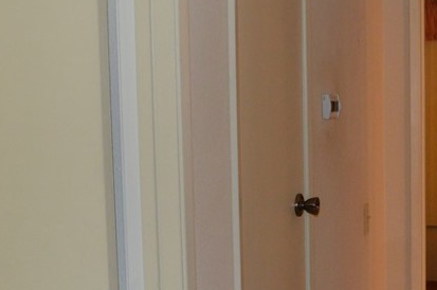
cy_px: 179
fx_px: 812
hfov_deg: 29.9
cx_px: 295
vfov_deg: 20.2
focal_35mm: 67
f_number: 3.5
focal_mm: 18
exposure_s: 1/60
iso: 1400
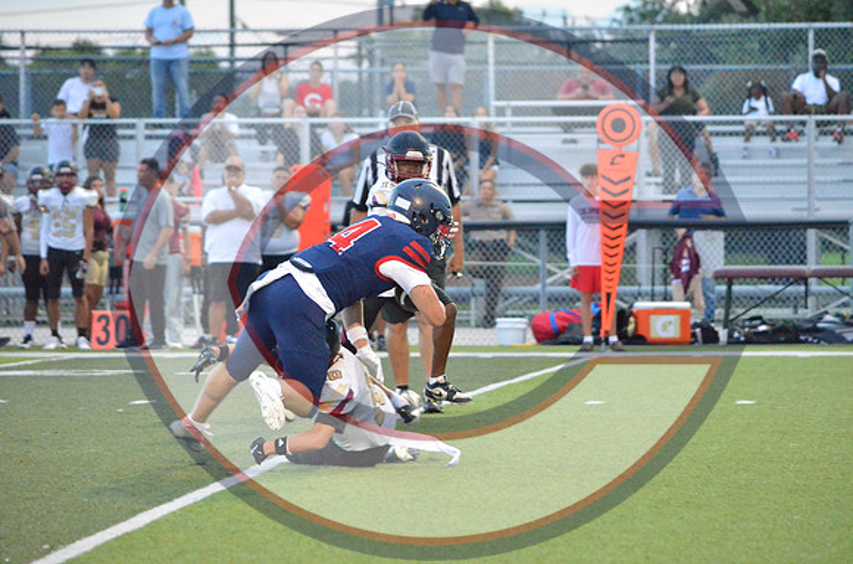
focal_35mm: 248
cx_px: 426
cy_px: 282
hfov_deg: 8.3
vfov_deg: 5.5
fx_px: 5852
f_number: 5
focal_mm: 165
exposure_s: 1/500
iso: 6400
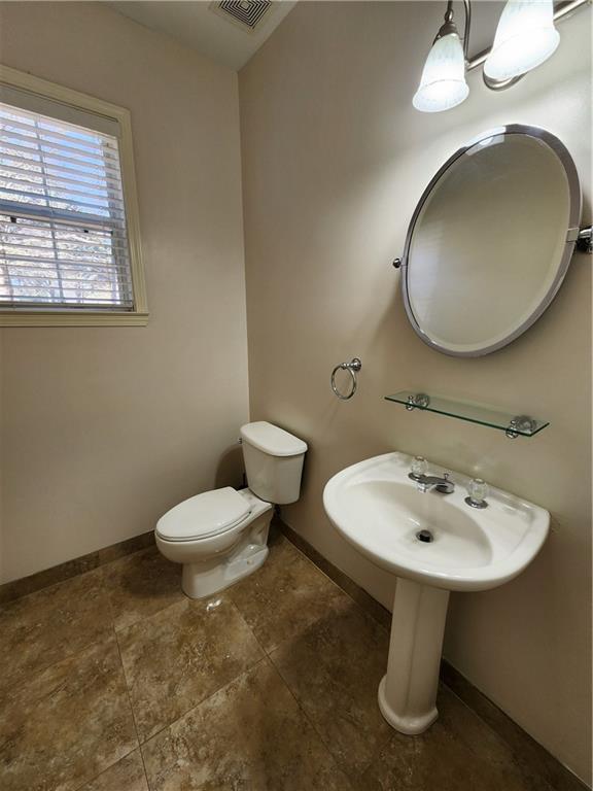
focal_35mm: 13
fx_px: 297
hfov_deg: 89.9
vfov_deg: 106.2
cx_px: 296
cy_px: 396
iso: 80
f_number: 2.2
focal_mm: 2.2
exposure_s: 1/120
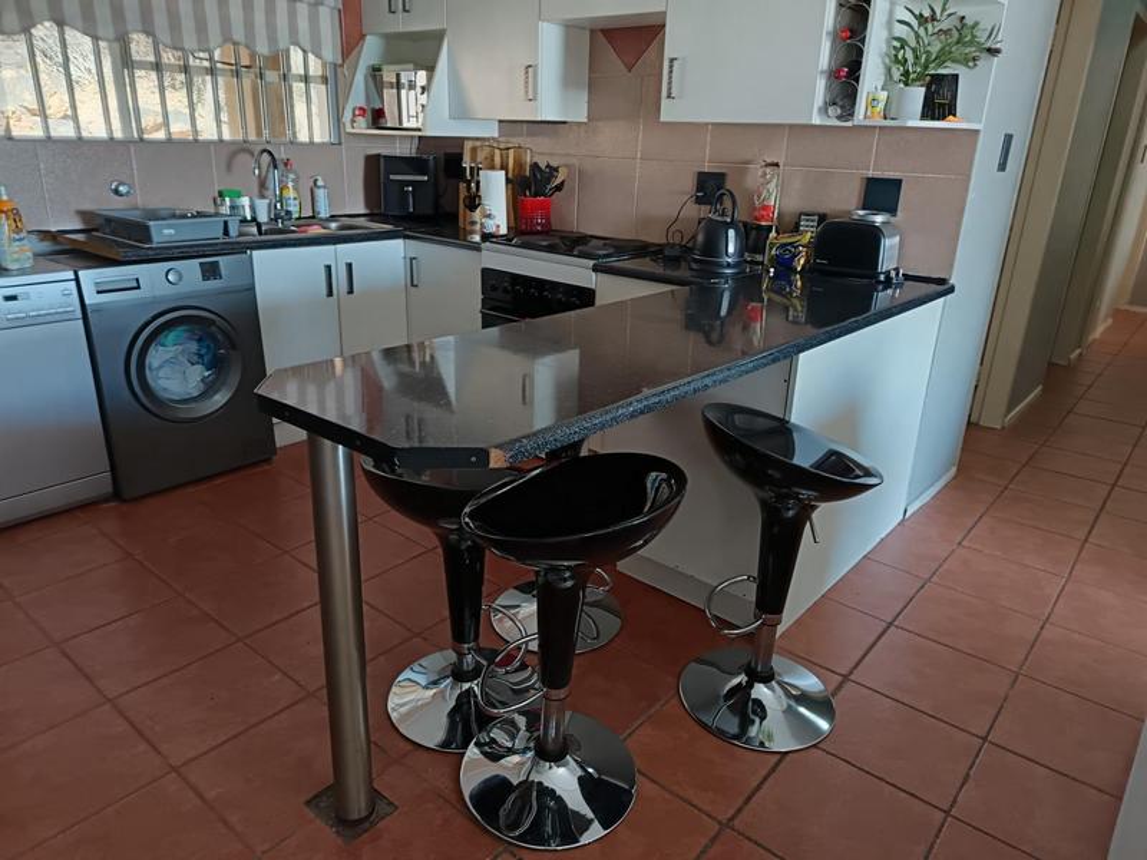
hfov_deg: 71.6
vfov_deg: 56.8
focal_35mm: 24
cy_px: 430
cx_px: 574
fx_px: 795
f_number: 1.75
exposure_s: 1/25
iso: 904
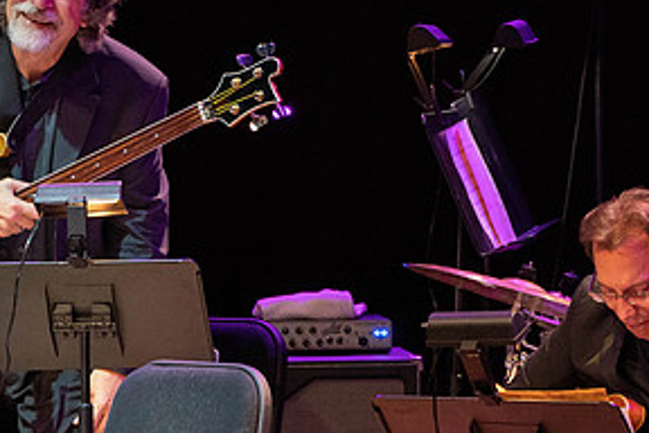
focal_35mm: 652
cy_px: 281
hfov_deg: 3.2
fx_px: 11753
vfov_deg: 2.1
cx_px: 300
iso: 5000
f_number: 8
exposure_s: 1/320
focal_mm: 324
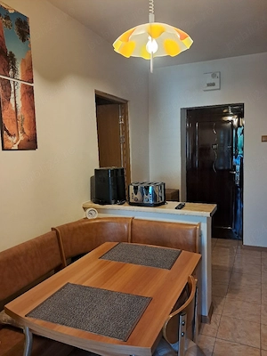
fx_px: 278
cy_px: 178
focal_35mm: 27
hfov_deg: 51.4
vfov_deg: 65.3
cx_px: 134
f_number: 1.8
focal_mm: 4
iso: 320
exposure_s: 1/50
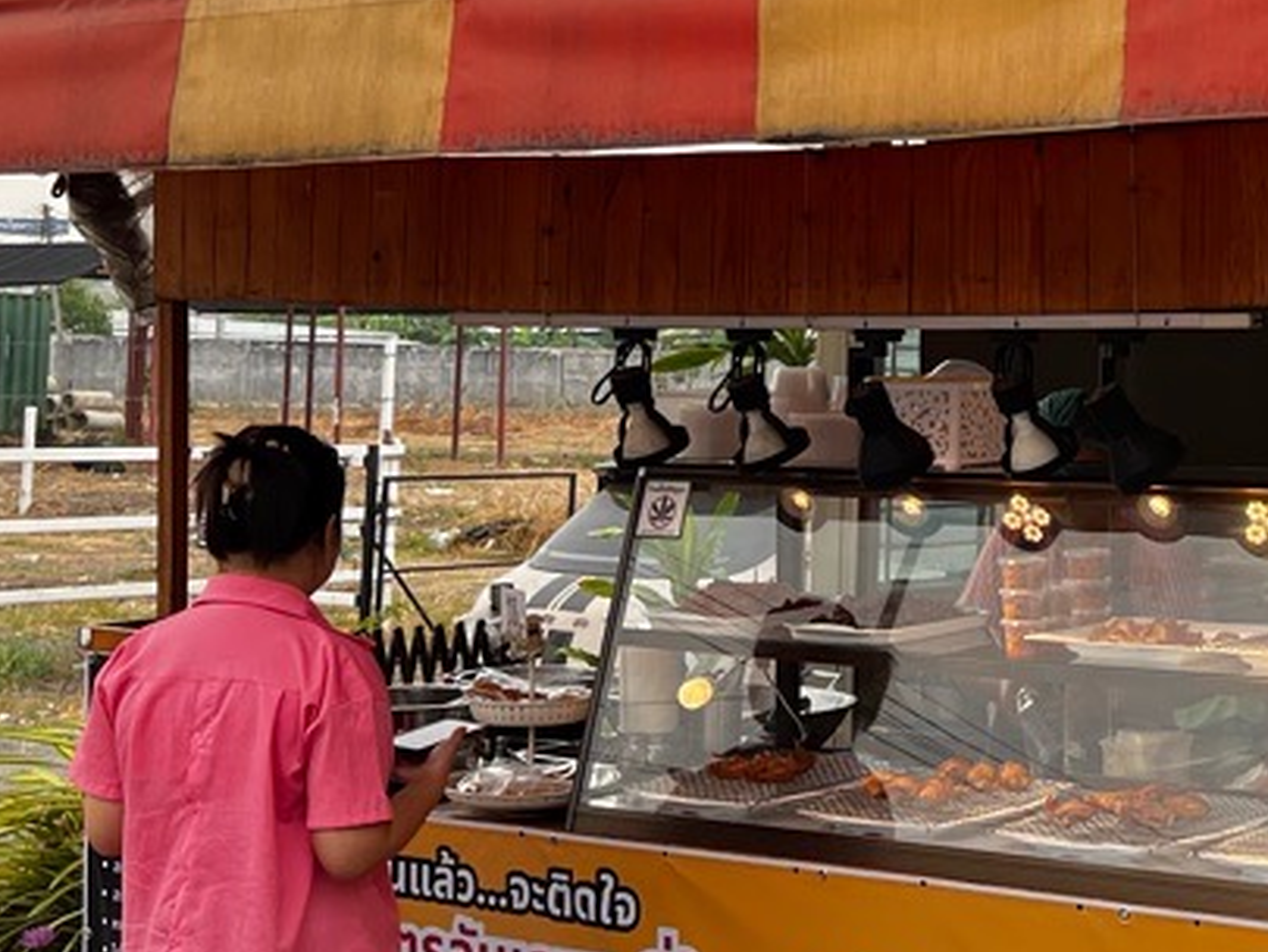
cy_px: 182
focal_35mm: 77
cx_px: 1202
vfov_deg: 19.0
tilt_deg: +3.4
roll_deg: -1.4
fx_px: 2821
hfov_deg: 24.4
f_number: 1.5
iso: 50
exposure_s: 1/604
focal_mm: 5.7
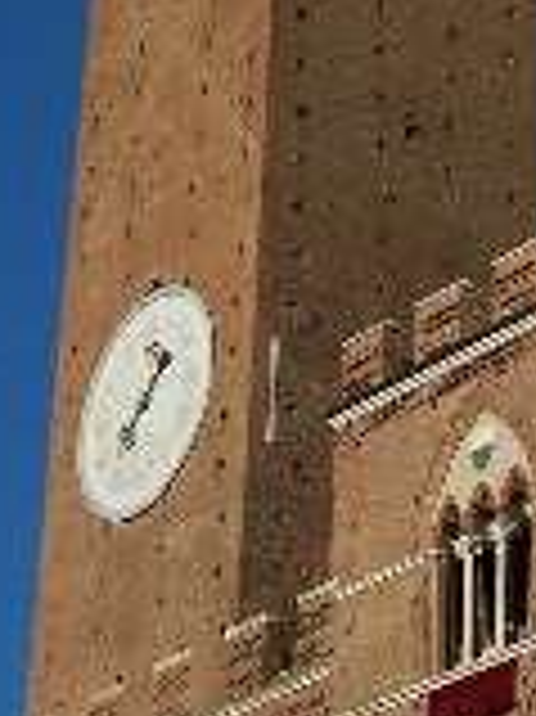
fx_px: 2956
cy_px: -284
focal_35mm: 143
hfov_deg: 10.3
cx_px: 372
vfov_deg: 13.2
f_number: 4.8
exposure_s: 1/1000
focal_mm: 8
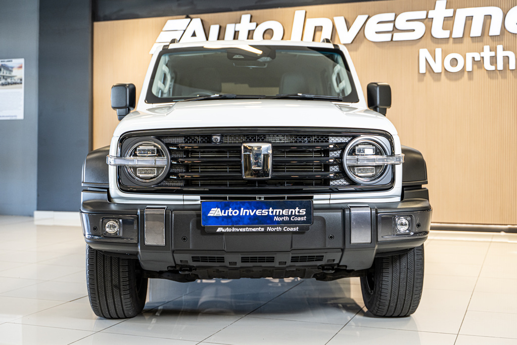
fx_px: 689
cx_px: 258
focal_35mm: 48
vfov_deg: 28.1
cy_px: 172
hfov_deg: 41.1
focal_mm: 48
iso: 500
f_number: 2.8
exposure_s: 1/160
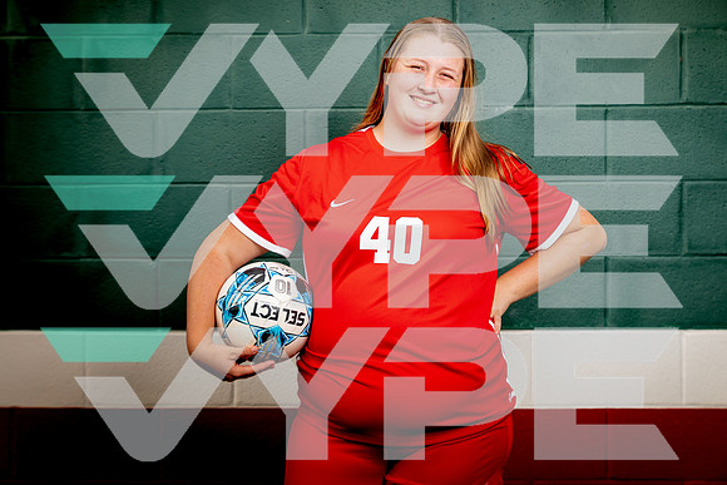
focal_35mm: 67
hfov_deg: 30.2
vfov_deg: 20.4
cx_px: 358
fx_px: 1348
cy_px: 242
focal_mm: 65
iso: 100
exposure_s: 1/800
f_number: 4
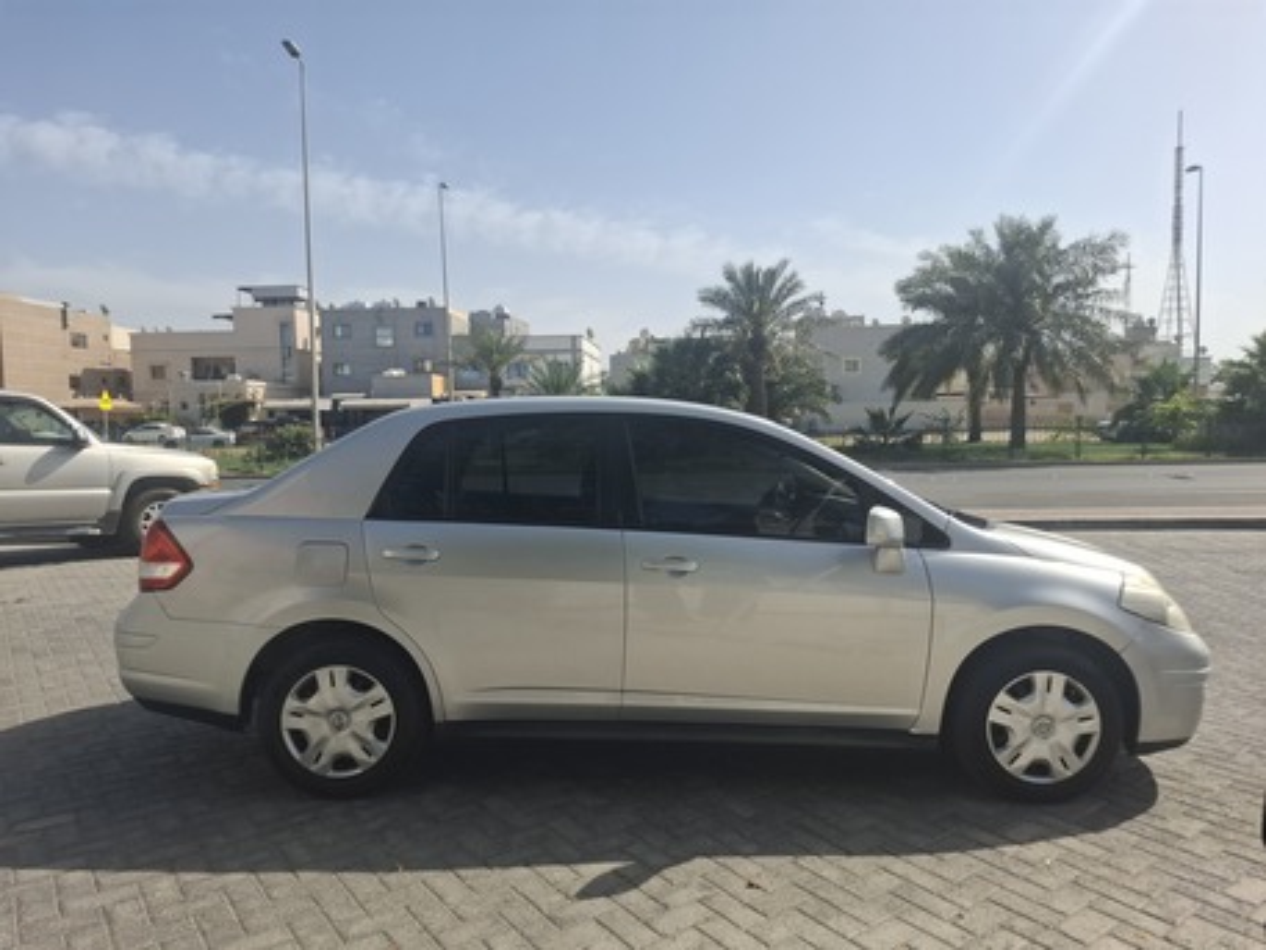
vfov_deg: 58.9
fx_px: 841
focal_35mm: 23
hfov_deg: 73.9
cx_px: 633
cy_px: 475
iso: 50
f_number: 1.8
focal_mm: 5.54
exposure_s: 1/1522
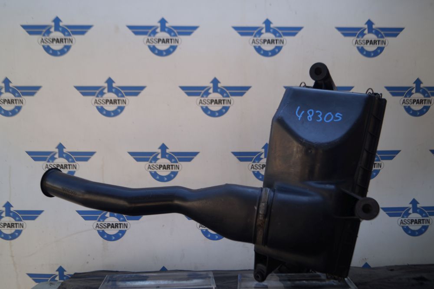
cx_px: 217
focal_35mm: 33
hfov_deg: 57.2
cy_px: 144
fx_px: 398
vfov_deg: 39.9
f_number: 4
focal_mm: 22
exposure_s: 1/160
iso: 100
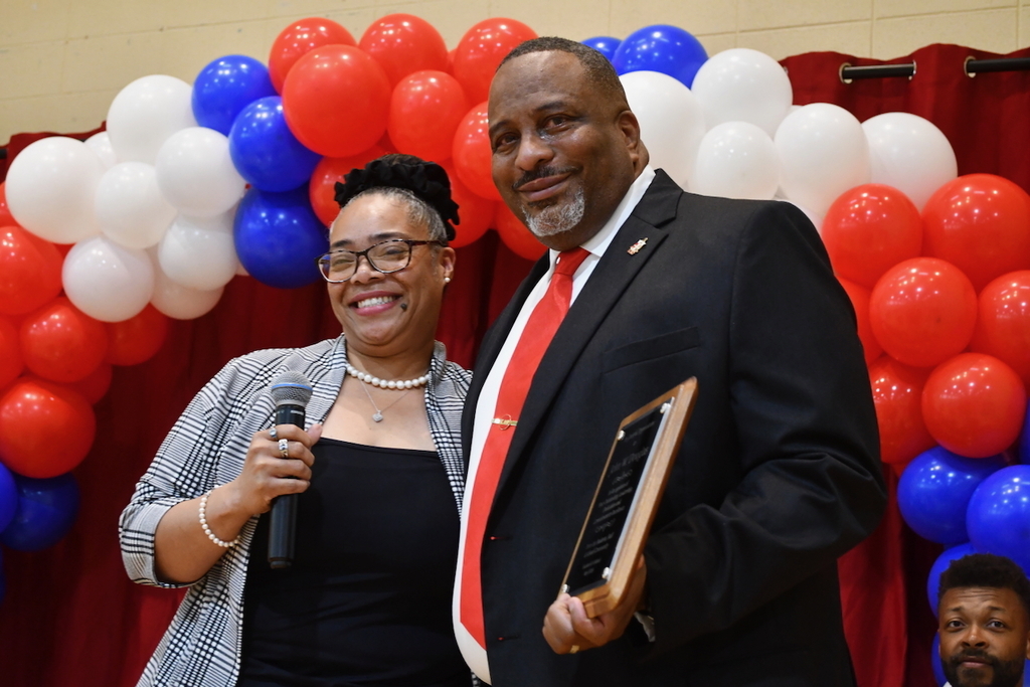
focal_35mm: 66
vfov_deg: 20.6
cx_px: 515
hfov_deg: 30.5
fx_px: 1888
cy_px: 344
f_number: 5.3
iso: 2800
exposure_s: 1/125
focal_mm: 44
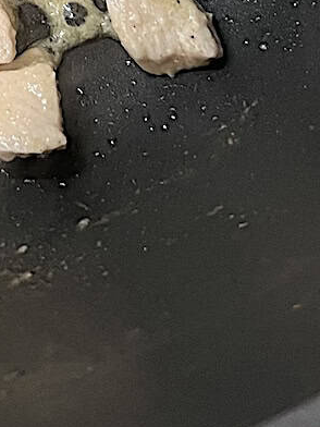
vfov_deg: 16.6
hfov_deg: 13.5
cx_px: -98
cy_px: -248
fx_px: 1307
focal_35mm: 106
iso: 100
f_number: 1.5
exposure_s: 1/60
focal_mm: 5.7
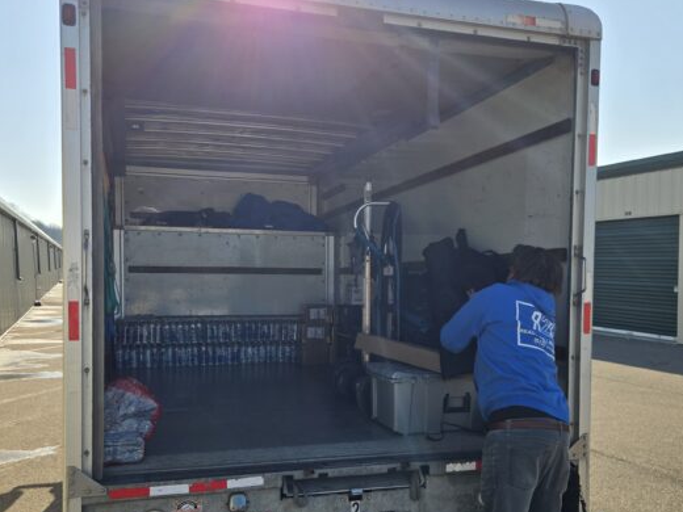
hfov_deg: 53.9
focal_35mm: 34
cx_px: 356
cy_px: 320
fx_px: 671
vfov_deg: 41.5
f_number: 1.8
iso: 25
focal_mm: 5.4
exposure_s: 1/2082
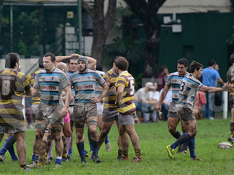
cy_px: 94
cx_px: 119
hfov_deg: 5.9
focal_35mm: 334
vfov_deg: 4.4
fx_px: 2257
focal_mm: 270
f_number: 4
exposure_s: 1/500
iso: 1250
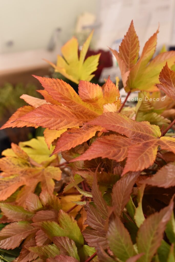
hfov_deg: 27.0
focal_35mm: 50
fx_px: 364
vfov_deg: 39.6
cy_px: 131
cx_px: 88
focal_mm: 50
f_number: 5.6
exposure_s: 1/20
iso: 2500
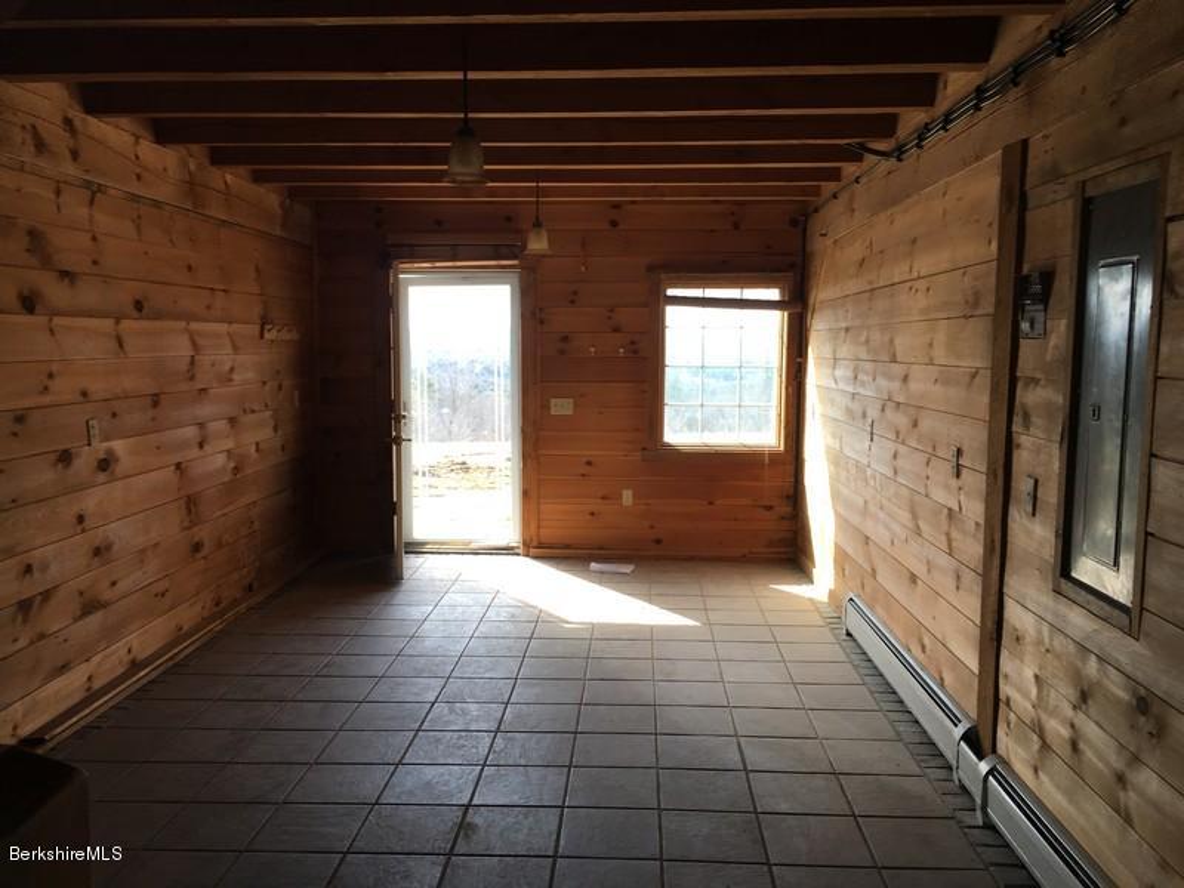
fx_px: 992
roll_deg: +0.8
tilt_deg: -5.2
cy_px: 444
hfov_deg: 61.7
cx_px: 592
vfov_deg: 48.2
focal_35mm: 29
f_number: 2.2
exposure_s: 1/120
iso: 25
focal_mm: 4.15
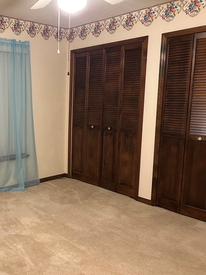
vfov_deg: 52.6
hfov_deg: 38.6
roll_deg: +0.7
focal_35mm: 35
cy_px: 138
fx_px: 278
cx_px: 32
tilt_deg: -7.6
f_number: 1.5
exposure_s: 1/40
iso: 500
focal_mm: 5.7
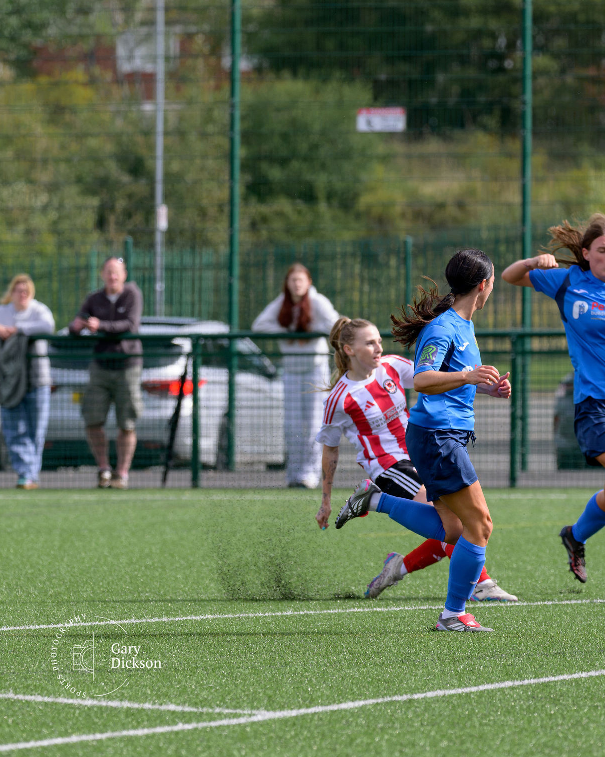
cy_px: 347
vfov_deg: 4.7
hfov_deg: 3.7
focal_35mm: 413
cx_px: 280
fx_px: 9248
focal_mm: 220
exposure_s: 1/4000
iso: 1100
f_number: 5
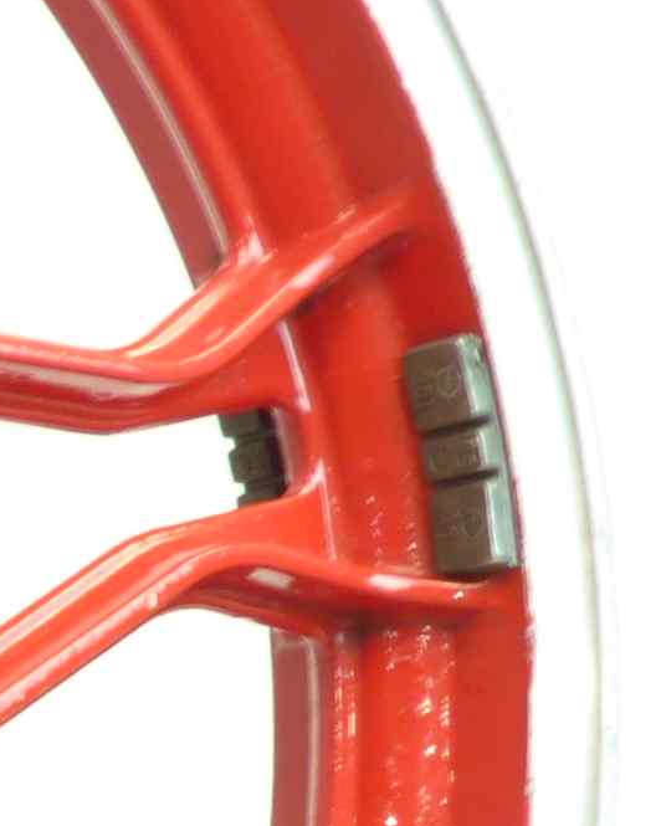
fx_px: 2299
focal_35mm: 94
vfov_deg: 19.4
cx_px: -815
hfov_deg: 13.2
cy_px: 951
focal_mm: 4.1
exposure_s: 1/8
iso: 80
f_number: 3.3
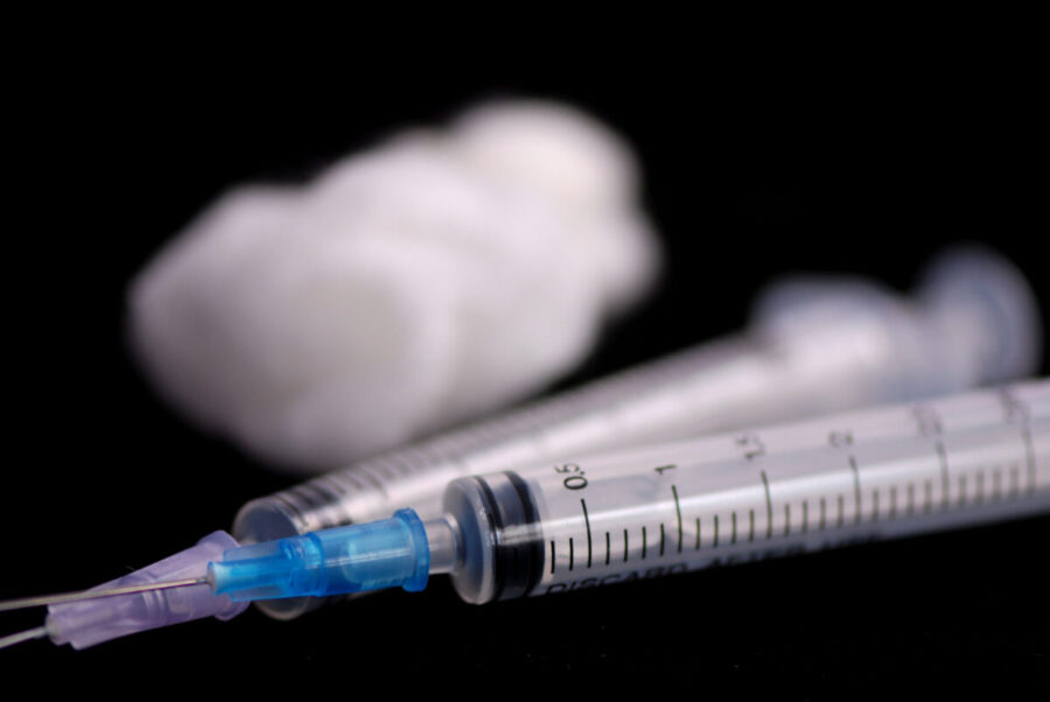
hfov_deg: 13.0
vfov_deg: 8.7
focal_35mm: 158
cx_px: 525
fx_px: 4598
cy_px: 351
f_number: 3.3
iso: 200
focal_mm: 105
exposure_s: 1/125
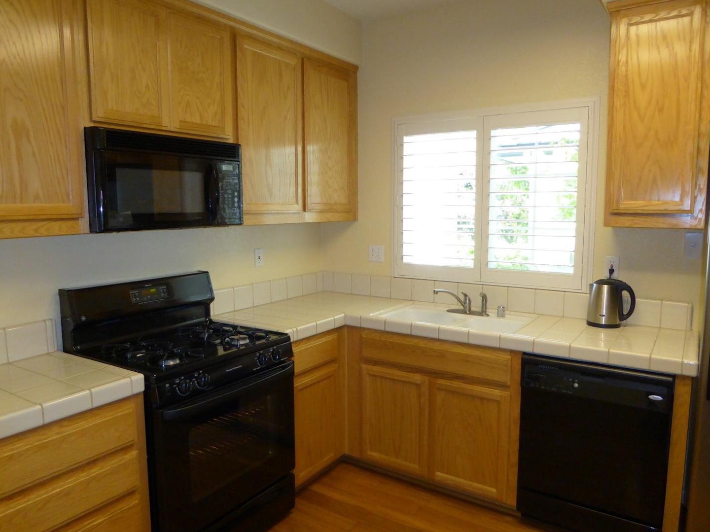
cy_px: 268
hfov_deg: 69.4
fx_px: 513
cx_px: 347
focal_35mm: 25
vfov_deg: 54.9
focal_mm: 4.3
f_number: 3.3
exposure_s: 1/60
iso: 400
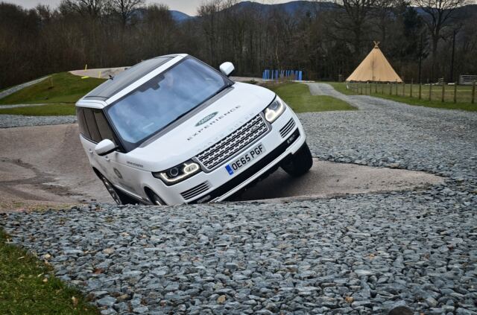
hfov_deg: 32.0
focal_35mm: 63
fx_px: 832
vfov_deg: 21.4
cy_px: 158
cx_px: 238
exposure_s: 1/40
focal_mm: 42
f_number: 13
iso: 200
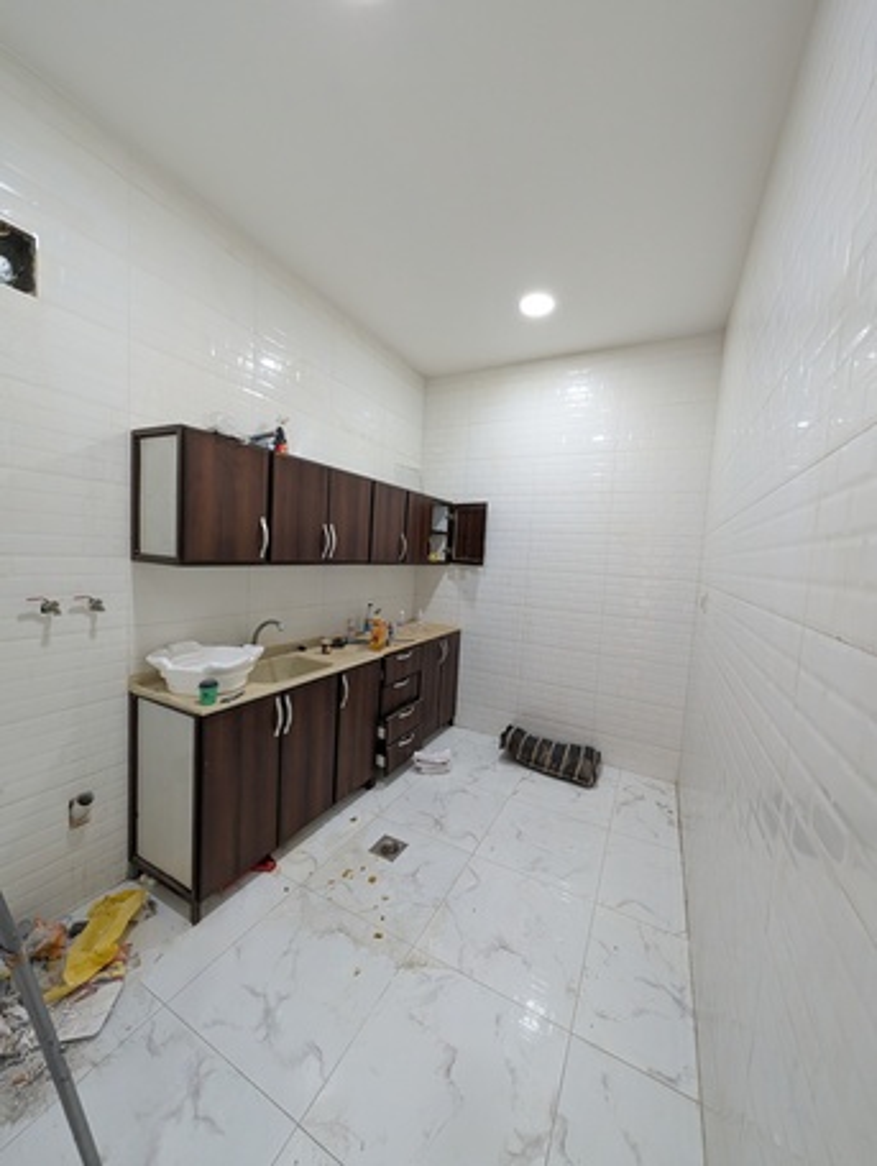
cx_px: 438
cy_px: 583
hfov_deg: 94.6
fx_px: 405
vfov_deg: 110.5
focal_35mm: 12
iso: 298
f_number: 1.7
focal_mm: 2.02
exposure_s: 1/103
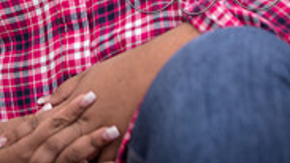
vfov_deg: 4.6
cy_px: -116
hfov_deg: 8.2
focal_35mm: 263
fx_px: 2023
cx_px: 111
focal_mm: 102
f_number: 2.8
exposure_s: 1/50
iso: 200
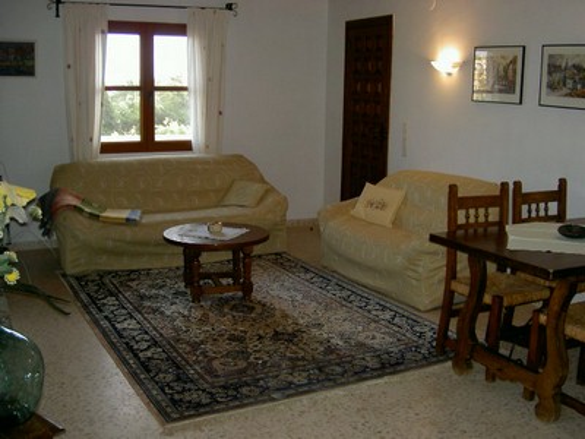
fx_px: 659
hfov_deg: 47.9
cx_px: 292
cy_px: 220
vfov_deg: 36.8
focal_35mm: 39
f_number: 2.8
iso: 100
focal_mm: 8
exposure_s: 1/59.5
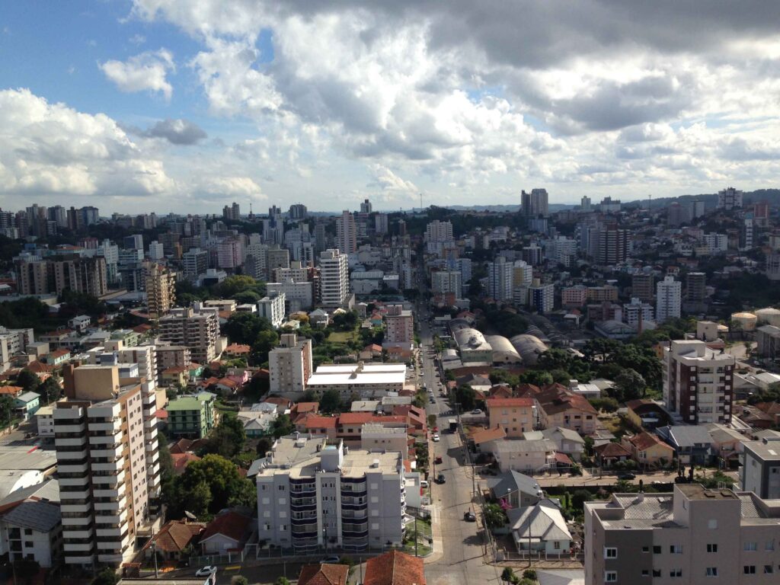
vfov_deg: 42.9
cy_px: 292
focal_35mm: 33
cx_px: 390
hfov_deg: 55.4
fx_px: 744
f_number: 2.4
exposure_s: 1/2008
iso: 50
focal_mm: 4.12
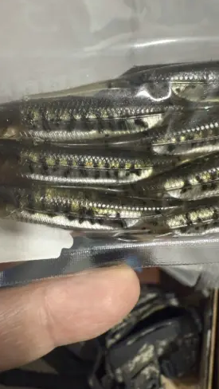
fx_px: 278
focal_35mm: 27
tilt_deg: -59.0
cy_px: 198
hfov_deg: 42.3
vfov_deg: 69.8
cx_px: 71
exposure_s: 1/50
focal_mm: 2.22
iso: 400
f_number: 2.2
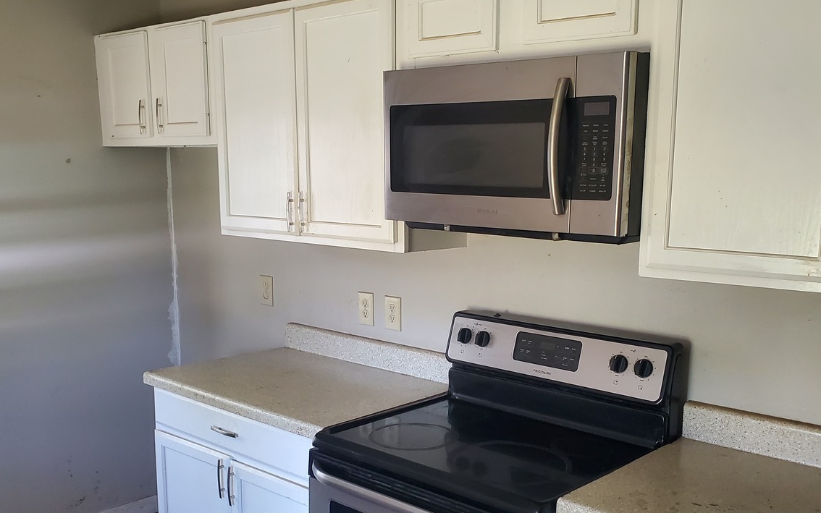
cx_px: 479
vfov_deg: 36.0
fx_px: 783
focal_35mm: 35
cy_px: 328
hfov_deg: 55.0
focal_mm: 4.3
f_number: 2.4
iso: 400
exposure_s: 1/50
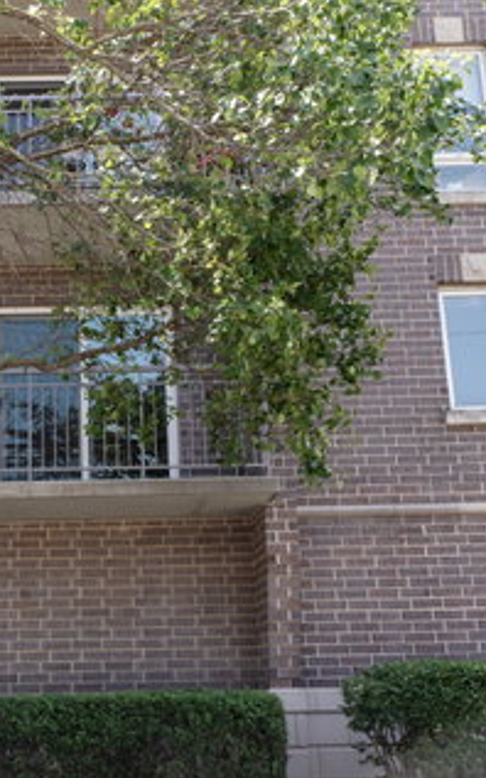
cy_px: 388
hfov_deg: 23.6
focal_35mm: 54
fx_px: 1145
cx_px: 94
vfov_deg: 37.5
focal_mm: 35
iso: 800
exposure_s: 1/640
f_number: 9
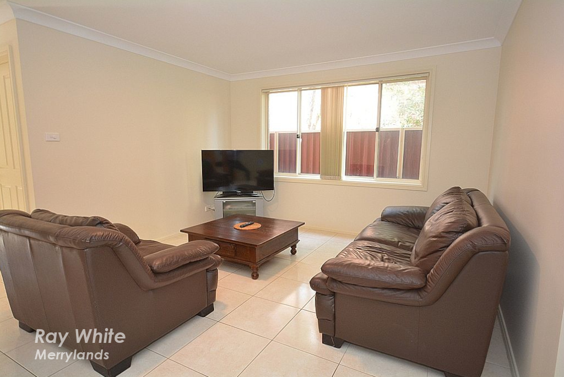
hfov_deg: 100.3
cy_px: 188
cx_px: 282
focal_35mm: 15
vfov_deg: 77.5
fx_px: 235
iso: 220
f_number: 4
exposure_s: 1/60
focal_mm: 10
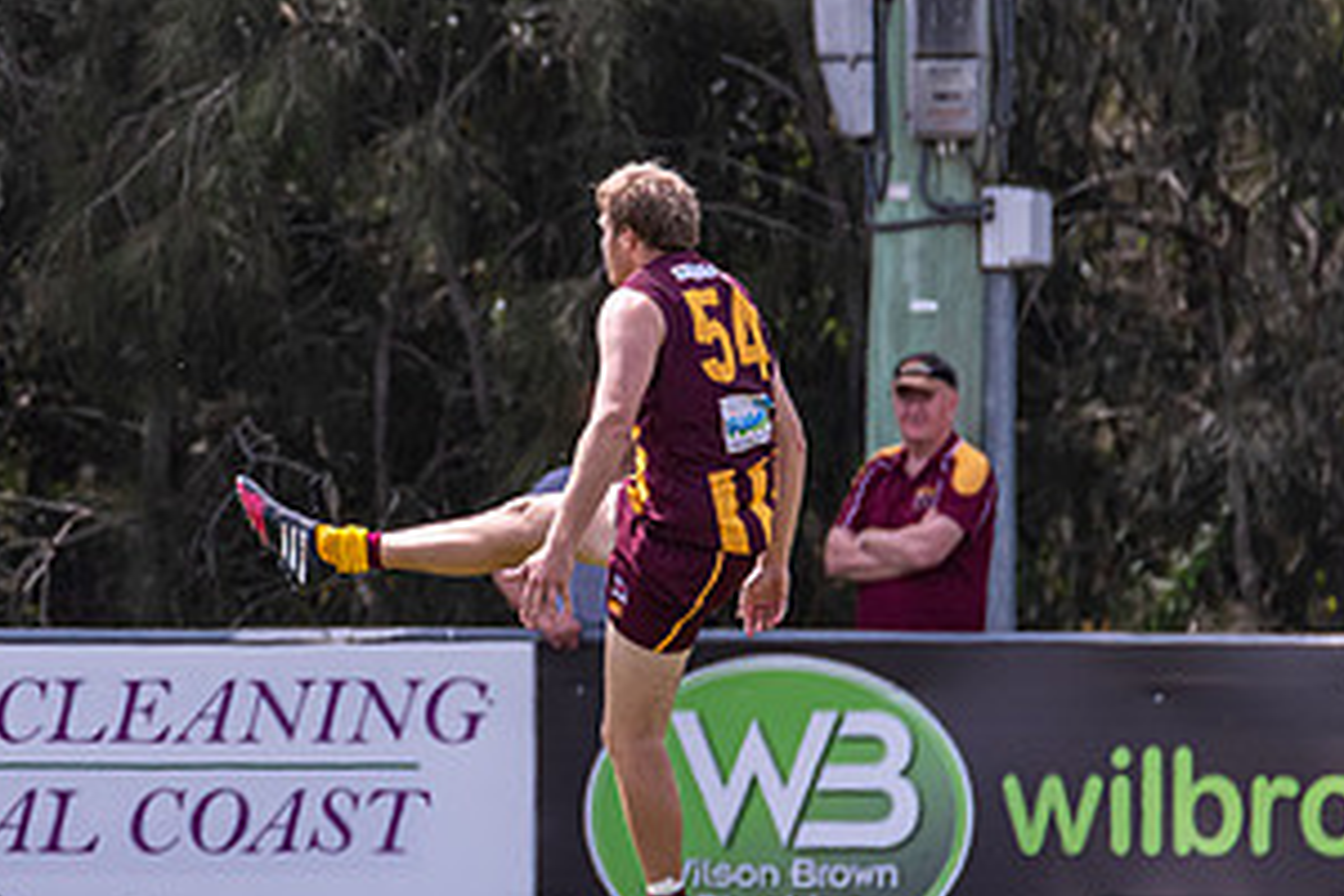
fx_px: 49612
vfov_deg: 1.0
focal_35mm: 1329
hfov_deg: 1.6
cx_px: 266
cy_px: 495
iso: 800
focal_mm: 600
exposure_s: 1/2000
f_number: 6.3
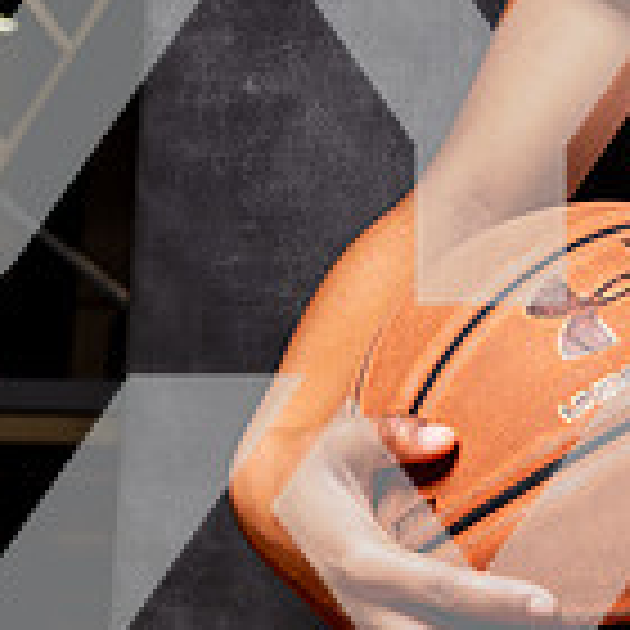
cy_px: 70
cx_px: 680
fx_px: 3109
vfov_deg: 11.5
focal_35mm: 151
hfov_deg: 11.4
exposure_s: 1/125
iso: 100
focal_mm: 43
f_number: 5.6
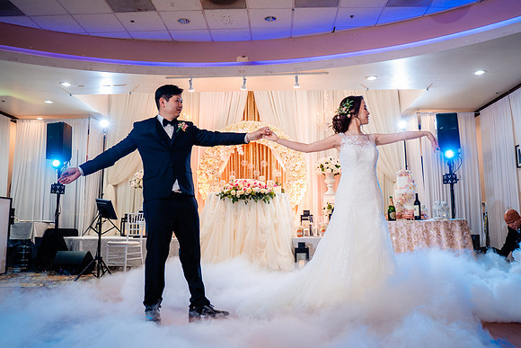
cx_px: 269
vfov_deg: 41.9
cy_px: 162
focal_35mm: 31
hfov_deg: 59.7
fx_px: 454
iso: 1000
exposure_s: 1/160
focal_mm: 28
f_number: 3.5
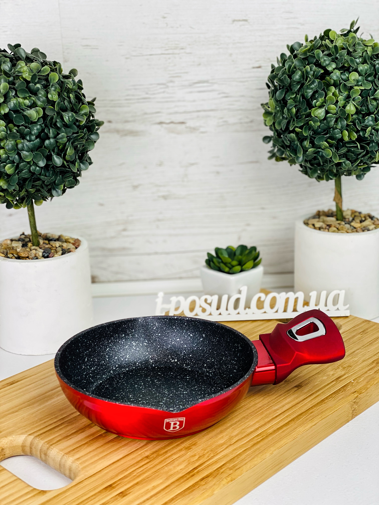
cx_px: 190
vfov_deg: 36.8
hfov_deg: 28.0
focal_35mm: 52
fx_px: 759
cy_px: 252
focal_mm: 6
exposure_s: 1/252
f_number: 2
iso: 20
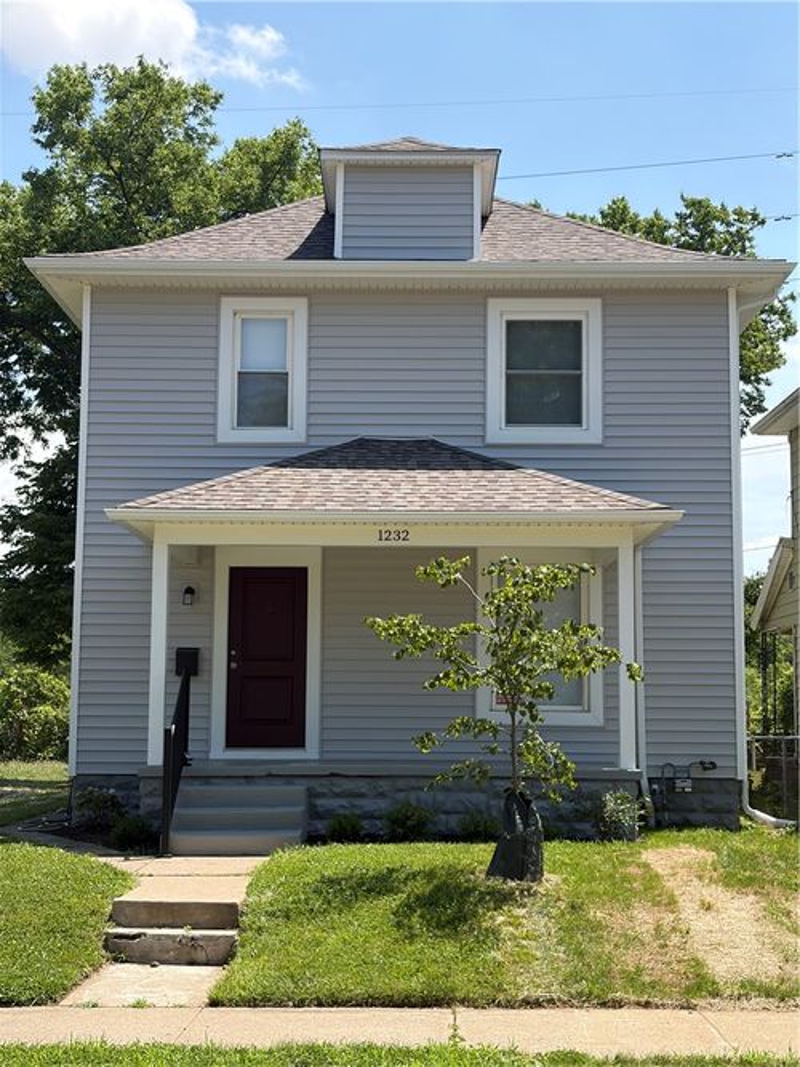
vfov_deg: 36.8
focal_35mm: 52
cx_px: 400
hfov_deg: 28.0
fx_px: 1603
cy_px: 534
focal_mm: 5.96
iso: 50
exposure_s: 1/2639
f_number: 1.6
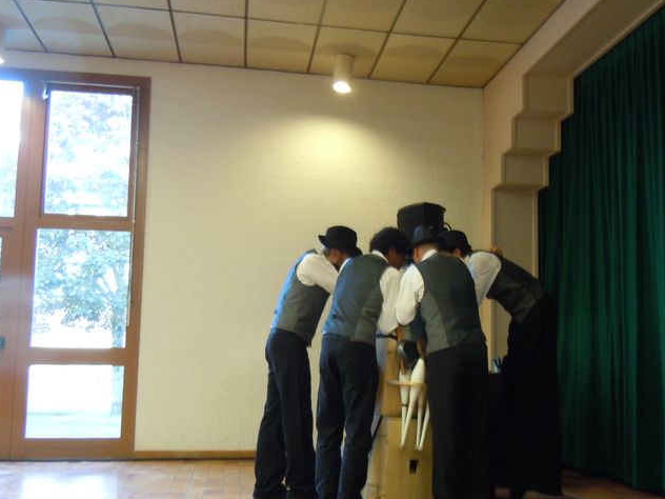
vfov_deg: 37.7
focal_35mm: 38
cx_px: 371
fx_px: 730
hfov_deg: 48.9
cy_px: 278
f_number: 3.5
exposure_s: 1/10
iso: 400
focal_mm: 5.4
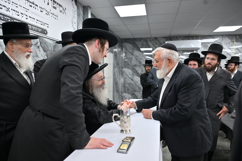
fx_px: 161
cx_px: 121
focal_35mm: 24
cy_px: 80
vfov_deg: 53.1
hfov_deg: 73.8
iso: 800
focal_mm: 24
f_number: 4
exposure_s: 1/250
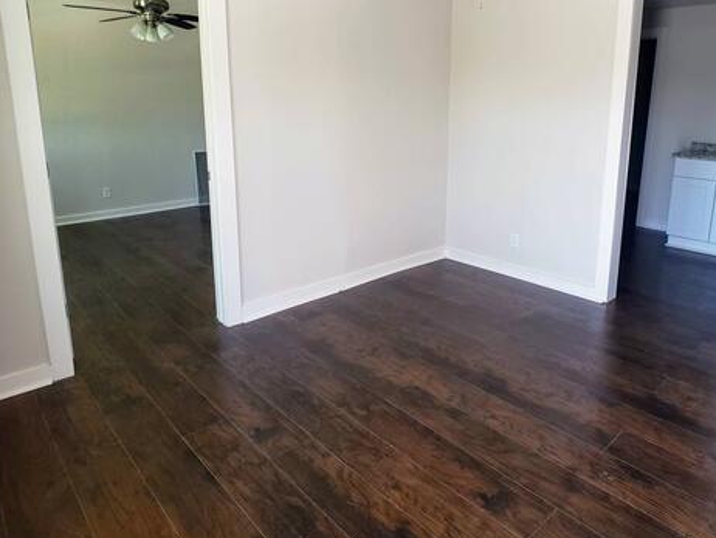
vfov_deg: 39.3
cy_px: 185
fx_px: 745
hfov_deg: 51.0
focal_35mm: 36
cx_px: 434
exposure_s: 1/60
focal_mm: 4.3
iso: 200
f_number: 2.4
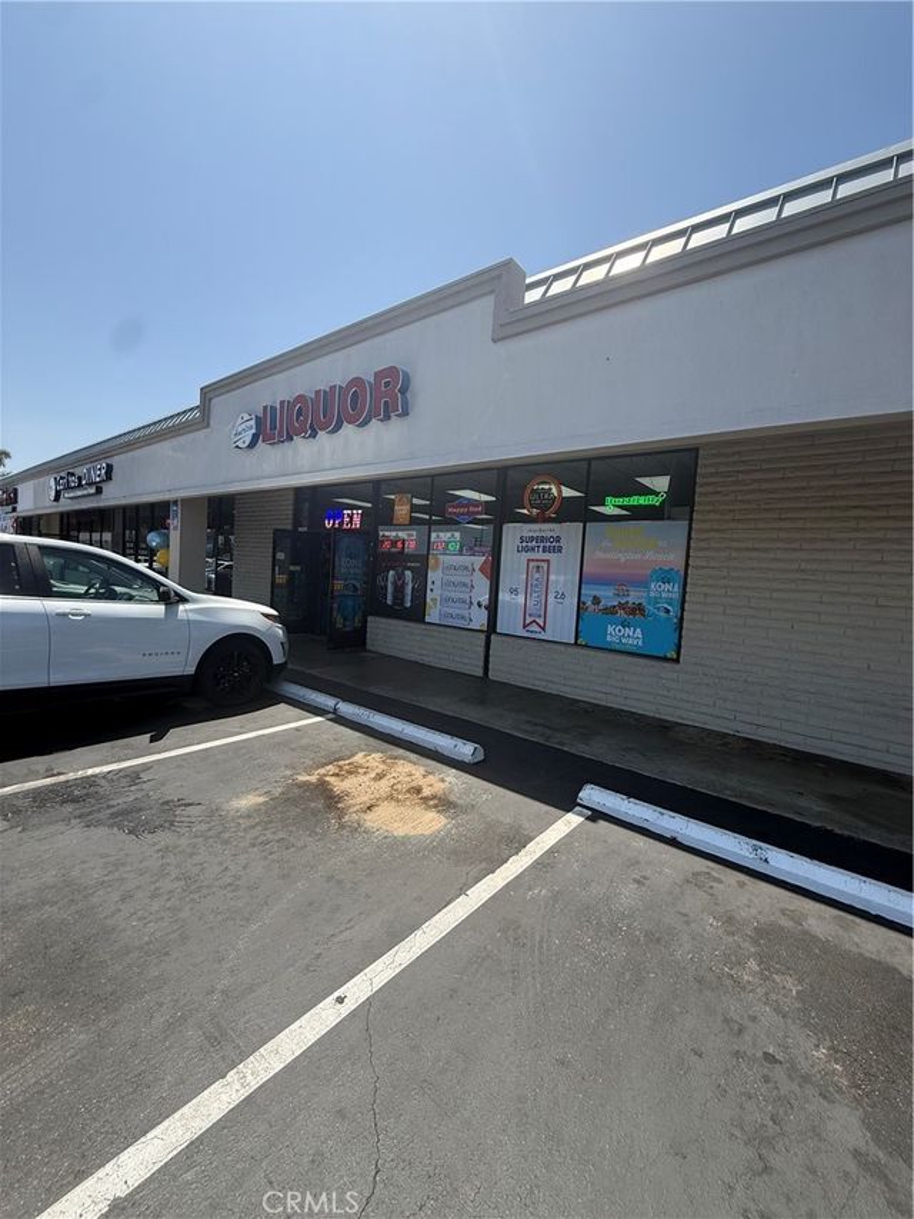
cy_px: 610
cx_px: 457
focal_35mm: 14
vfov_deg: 102.1
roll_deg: -3.2
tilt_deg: -4.6
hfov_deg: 85.7
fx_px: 493
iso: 50
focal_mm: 2.22
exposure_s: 1/1235
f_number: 2.2
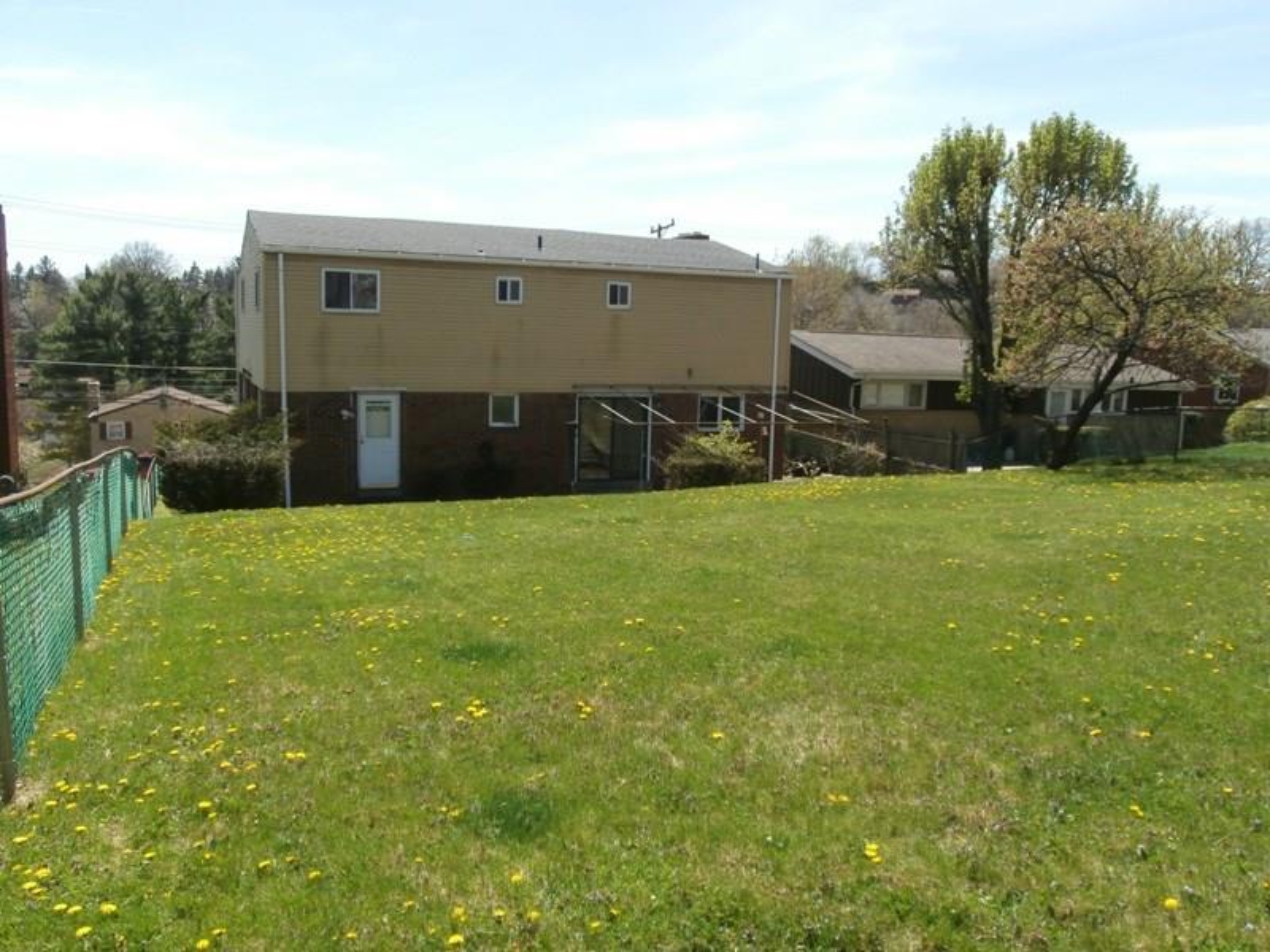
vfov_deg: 46.8
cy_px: 476
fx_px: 1101
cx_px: 635
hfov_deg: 60.0
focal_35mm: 30
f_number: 3.5
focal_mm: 5.36
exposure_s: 1/640
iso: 100
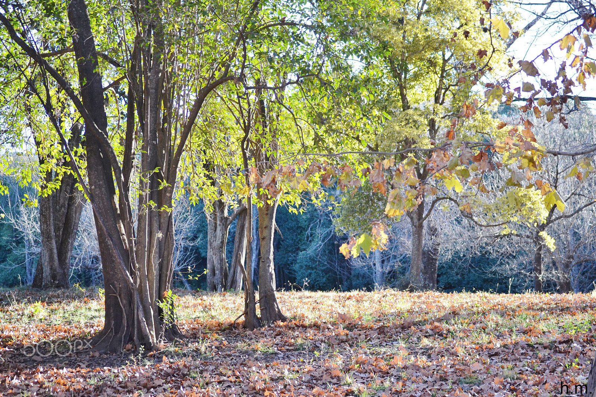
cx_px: 298
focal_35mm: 82
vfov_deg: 16.5
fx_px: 1365
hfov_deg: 24.6
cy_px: 198
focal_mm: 55
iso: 800
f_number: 4
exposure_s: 1/500
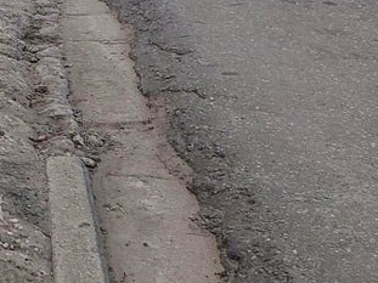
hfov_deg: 16.5
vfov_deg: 12.9
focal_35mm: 101
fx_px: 1102
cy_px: -266
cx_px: -287
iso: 50
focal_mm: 6.19
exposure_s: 1/174
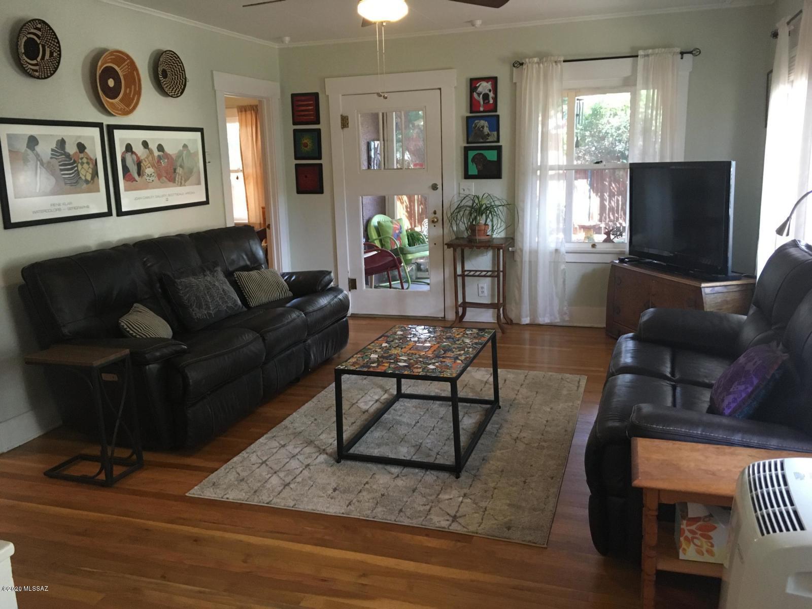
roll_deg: +2.5
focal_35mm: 29
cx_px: 406
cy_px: 304
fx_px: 680
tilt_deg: -13.4
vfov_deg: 48.2
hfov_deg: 61.7
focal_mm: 4.15
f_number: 2.2
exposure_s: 1/30
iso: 200
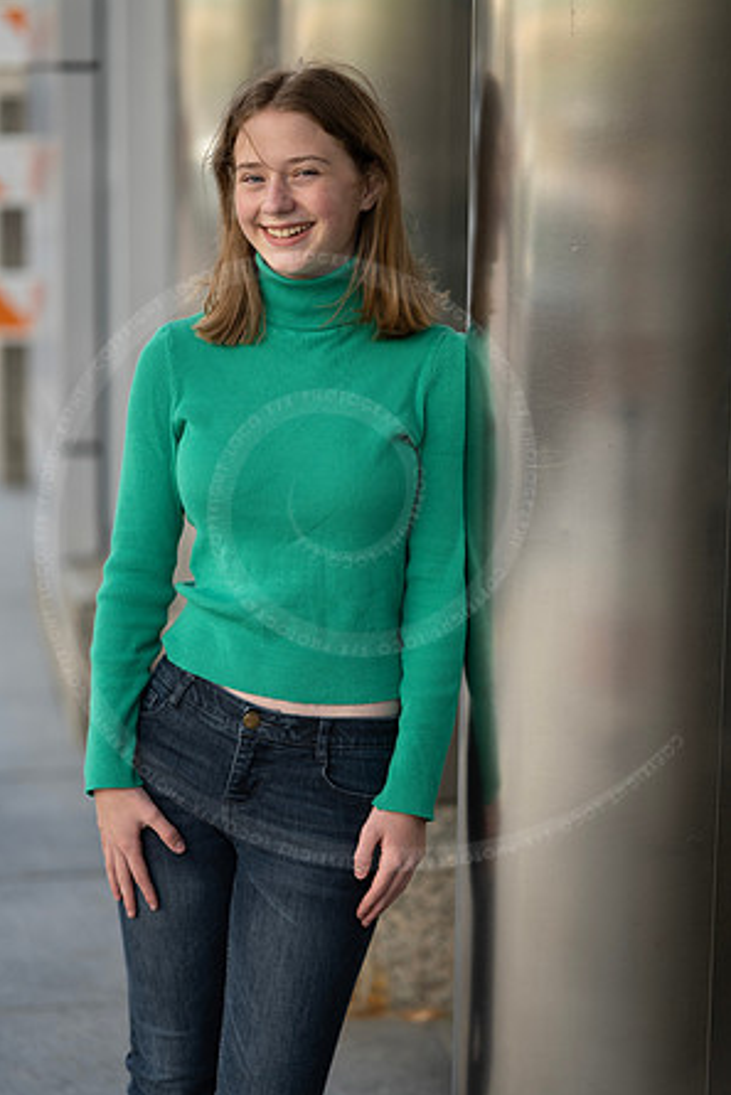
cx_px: 367
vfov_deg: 23.6
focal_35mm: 86
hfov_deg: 15.9
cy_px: 551
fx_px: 2617
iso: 125
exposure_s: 1/800
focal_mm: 85
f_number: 1.8
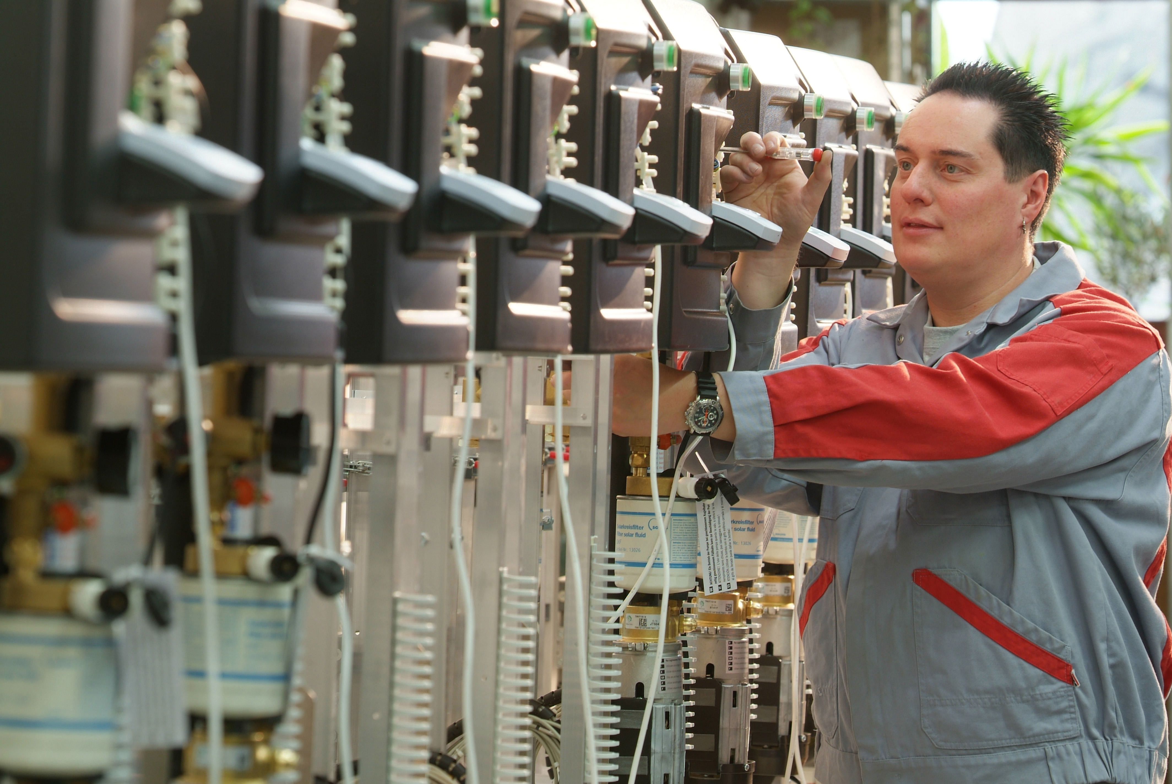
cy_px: 392
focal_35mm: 195
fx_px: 6355
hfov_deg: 10.5
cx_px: 586
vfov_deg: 7.1
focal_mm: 130
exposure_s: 1/4
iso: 160
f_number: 5.6
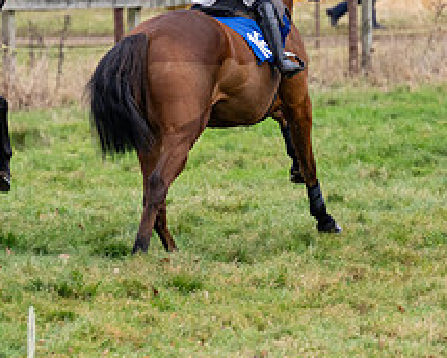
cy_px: 37
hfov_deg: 2.6
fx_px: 9856
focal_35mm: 745
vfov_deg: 2.1
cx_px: 31
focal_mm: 185
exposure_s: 1/640
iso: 640
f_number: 4
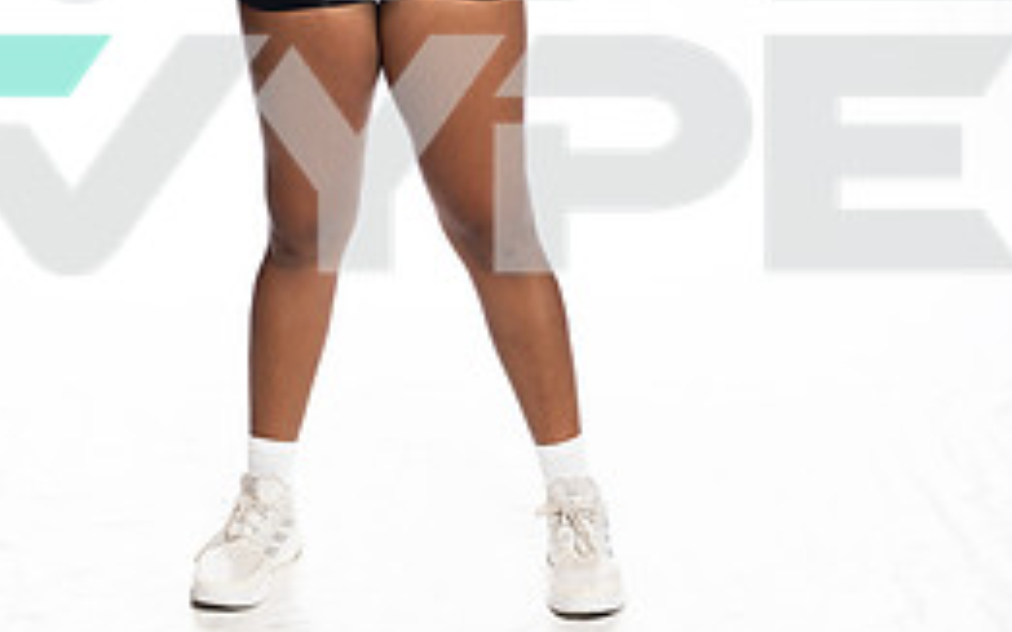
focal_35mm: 88
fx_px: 2427
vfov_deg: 14.4
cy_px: -116
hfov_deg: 23.5
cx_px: 458
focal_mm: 50
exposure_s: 1/250
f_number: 8
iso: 400
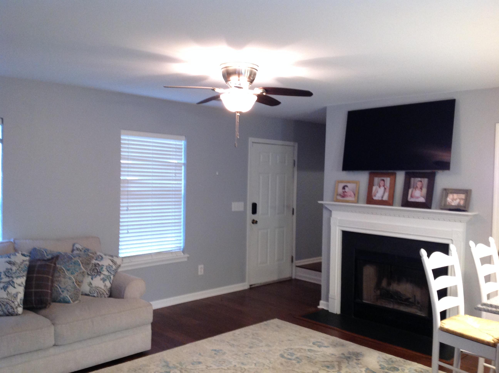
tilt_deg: -2.2
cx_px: 250
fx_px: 504
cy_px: 186
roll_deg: -0.4
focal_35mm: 35
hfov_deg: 52.7
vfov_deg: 40.6
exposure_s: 1/15
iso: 160
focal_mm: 4.28
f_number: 2.4
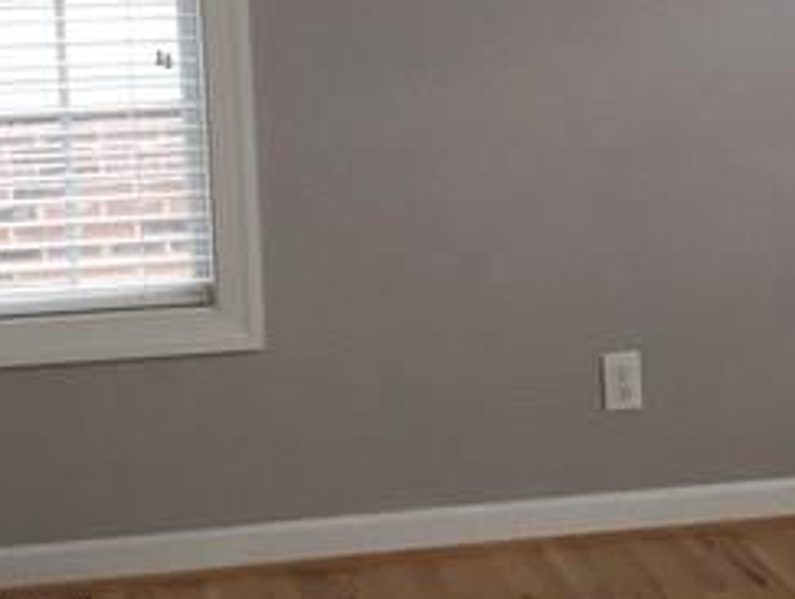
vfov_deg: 12.2
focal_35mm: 122
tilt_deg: -6.3
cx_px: 772
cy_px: 226
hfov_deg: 15.9
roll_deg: +0.1
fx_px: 2806
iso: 50
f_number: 2.2
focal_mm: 4.15
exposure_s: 1/120
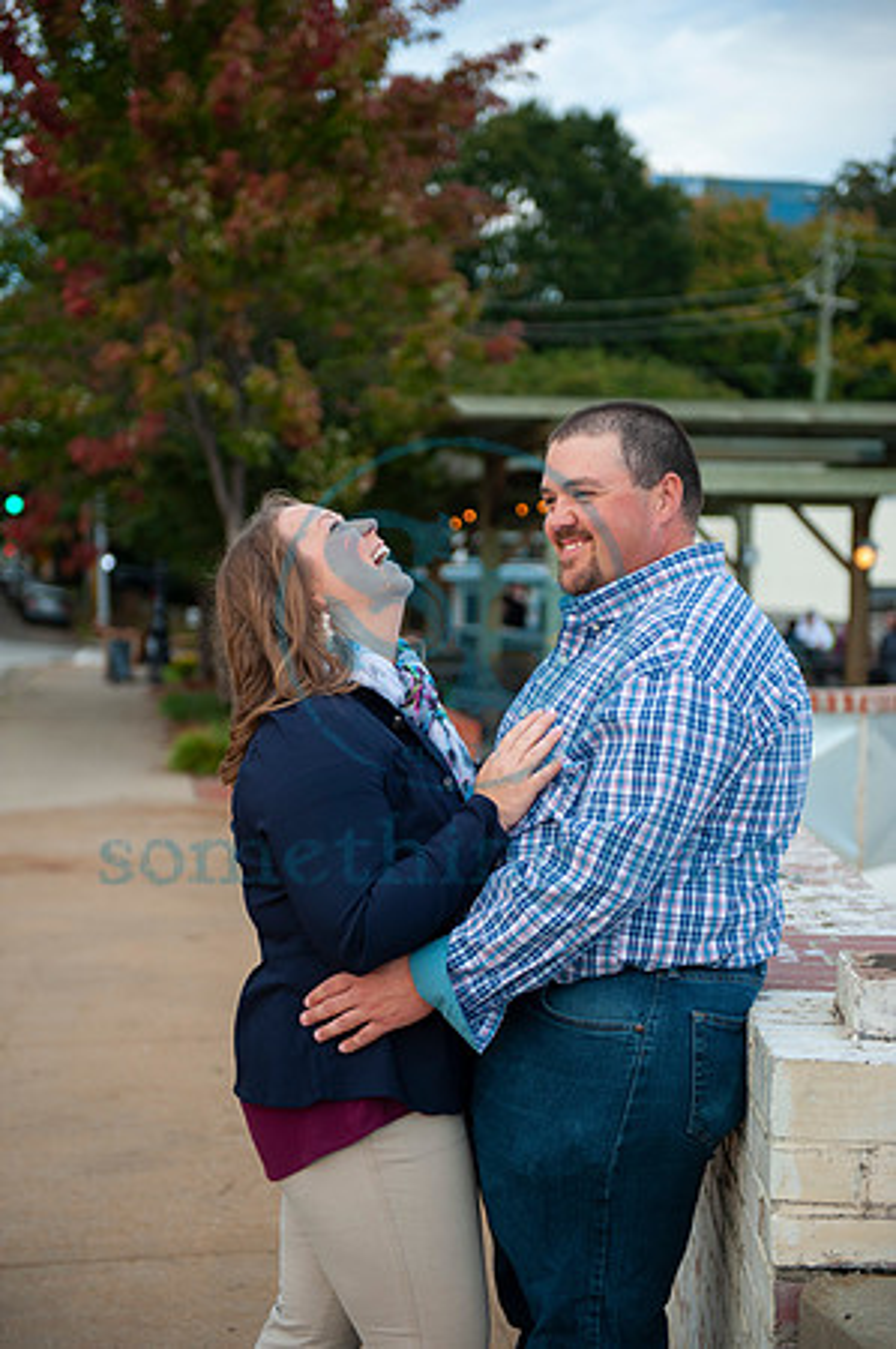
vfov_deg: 34.5
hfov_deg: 23.3
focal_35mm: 58
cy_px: 674
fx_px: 2170
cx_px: 448
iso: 200
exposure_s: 1/400
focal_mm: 58
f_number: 2.8
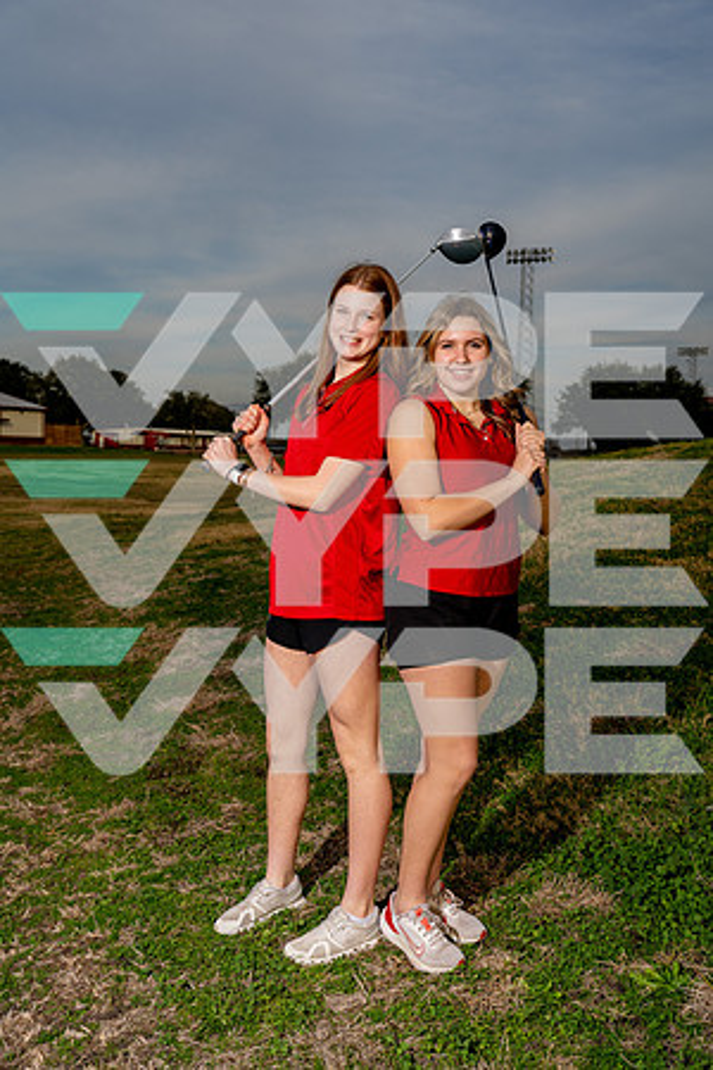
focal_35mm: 40
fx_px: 1188
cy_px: 535
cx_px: 356
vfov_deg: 48.5
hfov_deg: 33.4
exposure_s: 1/1000
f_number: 5.6
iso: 100
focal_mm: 40
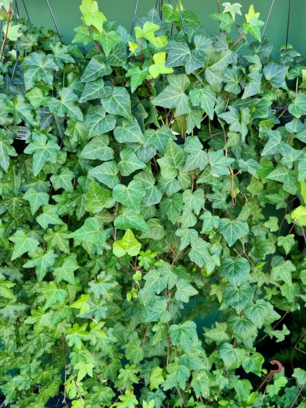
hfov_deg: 45.4
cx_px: 160
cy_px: 217
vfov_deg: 58.3
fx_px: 365
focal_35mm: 31
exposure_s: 1/120
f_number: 1.8
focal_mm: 5.4
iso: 80
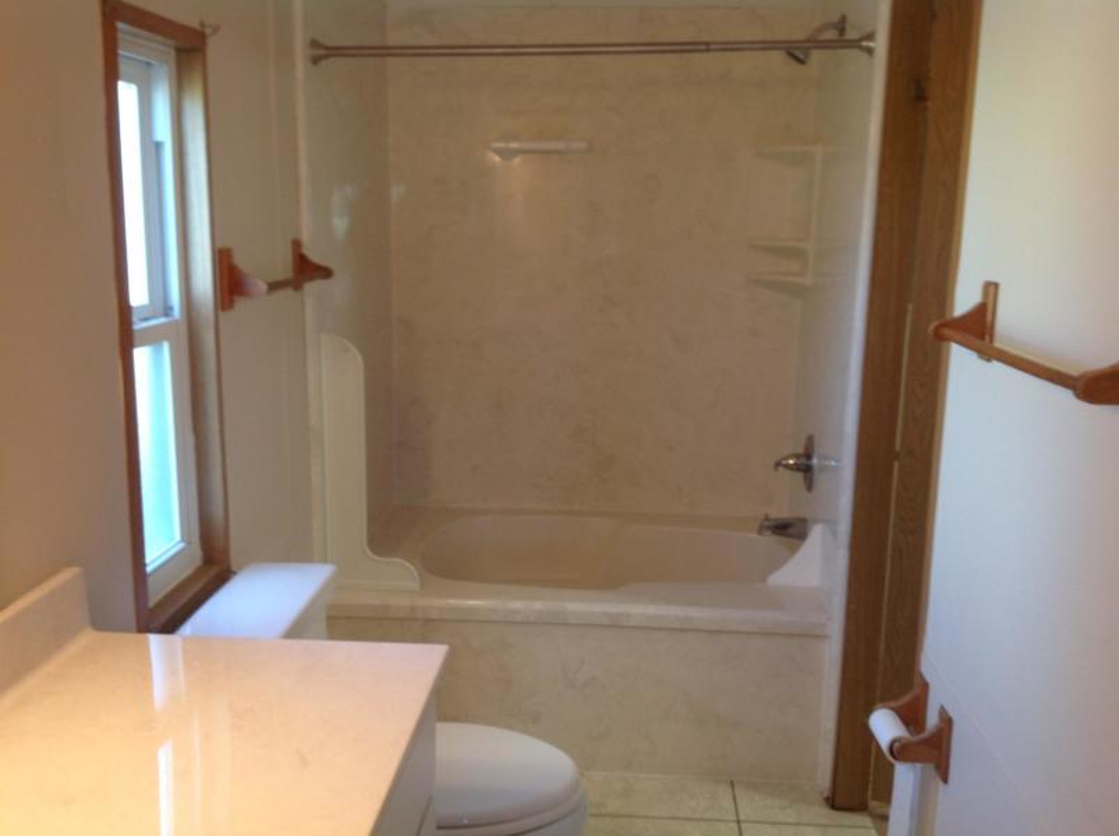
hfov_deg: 52.7
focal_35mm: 35
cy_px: 418
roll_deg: +0.1
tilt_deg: -12.9
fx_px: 1130
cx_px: 560
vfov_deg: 40.6
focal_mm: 4.28
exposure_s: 1/15
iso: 64
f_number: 2.4
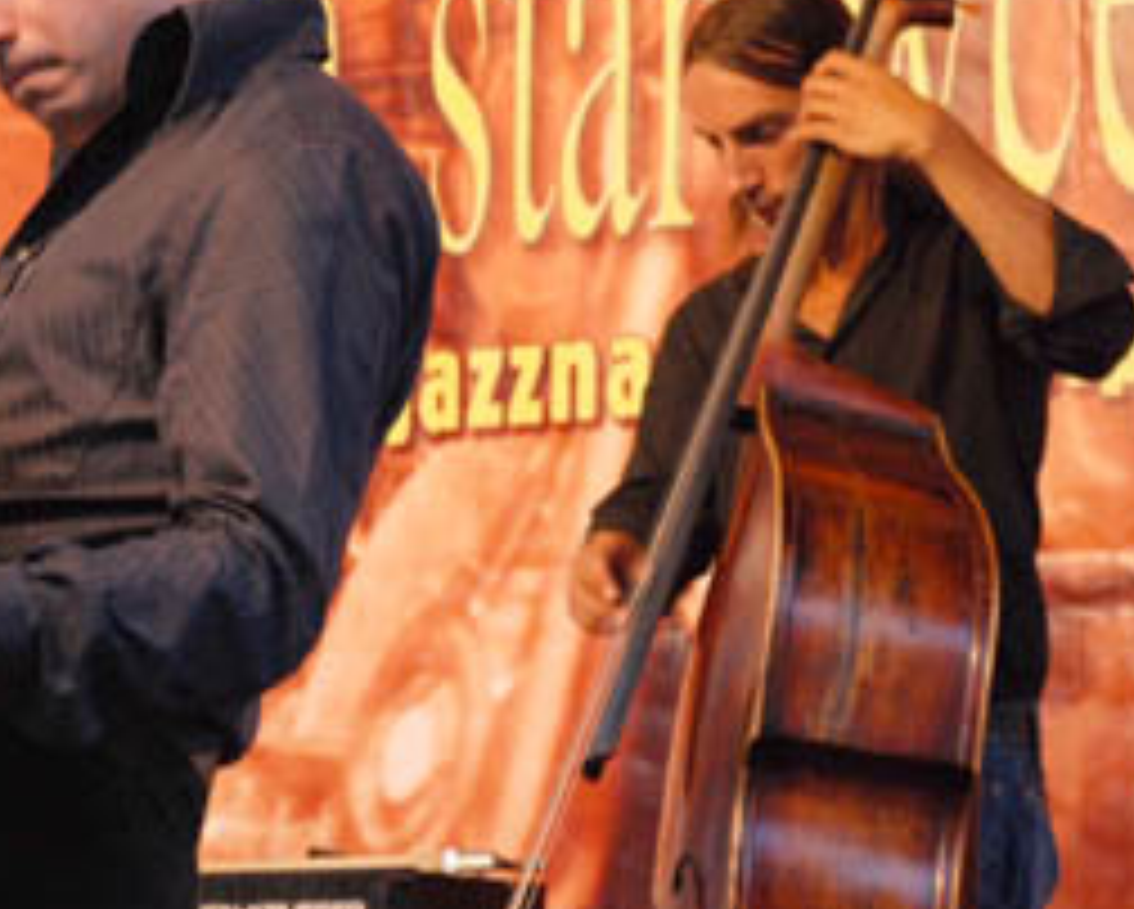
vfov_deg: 7.9
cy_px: 328
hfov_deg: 9.8
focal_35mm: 196
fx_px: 6583
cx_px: 378
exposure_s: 1/30
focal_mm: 70
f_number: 5.6
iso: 800
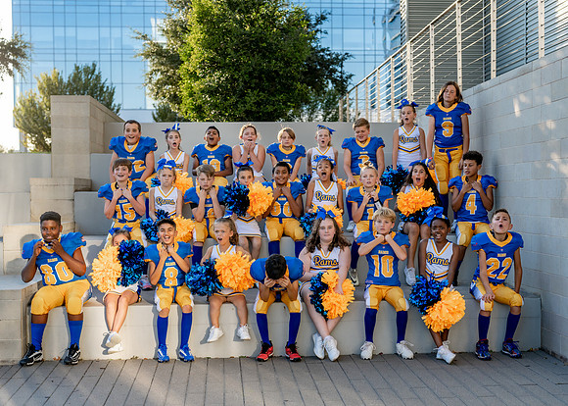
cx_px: 296
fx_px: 927
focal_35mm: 57
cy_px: 220
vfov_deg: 24.7
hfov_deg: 34.1
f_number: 3.2
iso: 160
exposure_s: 1/500
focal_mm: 50
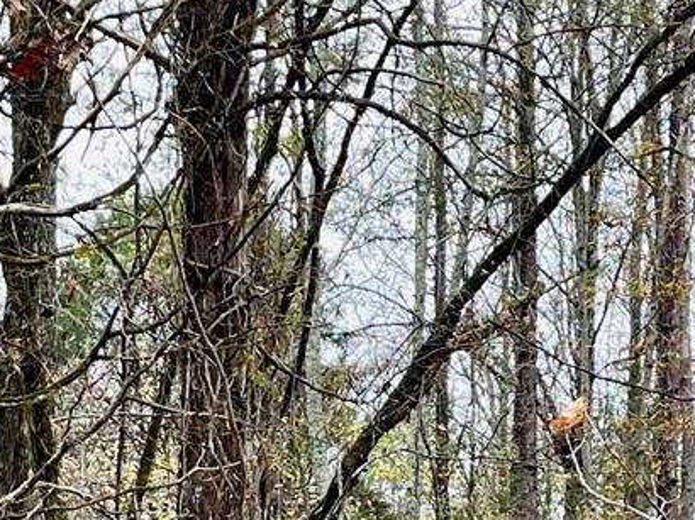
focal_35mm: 125
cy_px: 884
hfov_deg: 15.8
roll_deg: -0.4
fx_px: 2508
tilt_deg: +1.0
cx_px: 275
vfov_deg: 11.2
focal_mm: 5.1
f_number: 1.6
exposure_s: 1/121
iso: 50
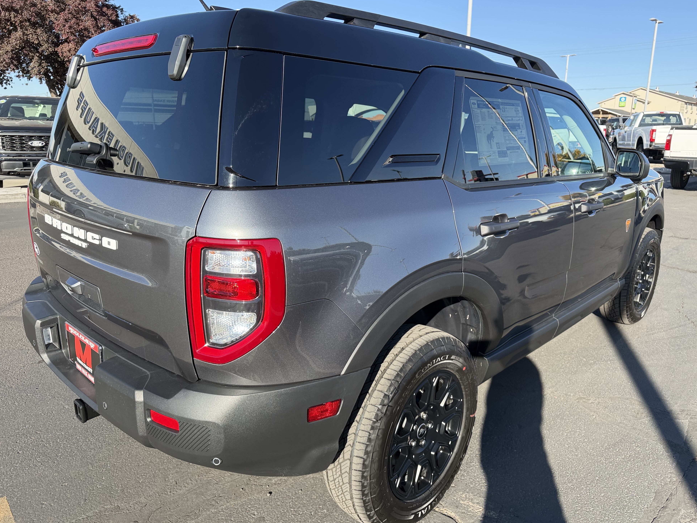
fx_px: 503
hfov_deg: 69.4
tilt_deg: -11.5
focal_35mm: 25
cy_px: 253
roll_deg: -0.4
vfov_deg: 54.9
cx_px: 358
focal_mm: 6.76
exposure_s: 1/1727
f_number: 1.78
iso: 100
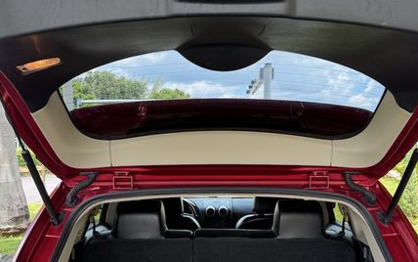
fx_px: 433
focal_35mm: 38
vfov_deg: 33.2
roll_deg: -0.4
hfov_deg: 51.5
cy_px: 184
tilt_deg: -7.2
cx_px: 220
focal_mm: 6.76
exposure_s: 1/263
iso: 80
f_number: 1.78
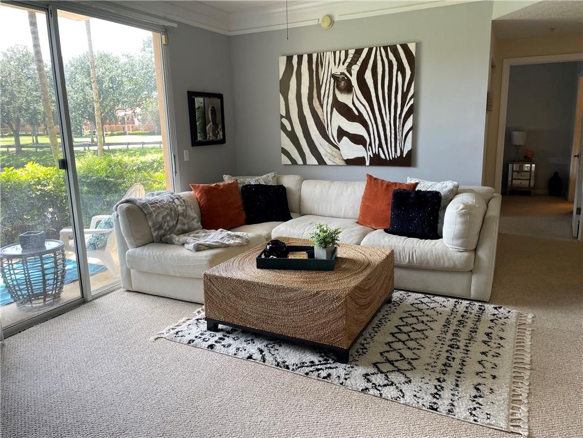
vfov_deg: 53.1
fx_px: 438
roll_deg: +2.7
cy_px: 219
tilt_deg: -11.4
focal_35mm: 26
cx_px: 292
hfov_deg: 67.3
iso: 50
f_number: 1.6
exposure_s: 1/120
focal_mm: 4.2
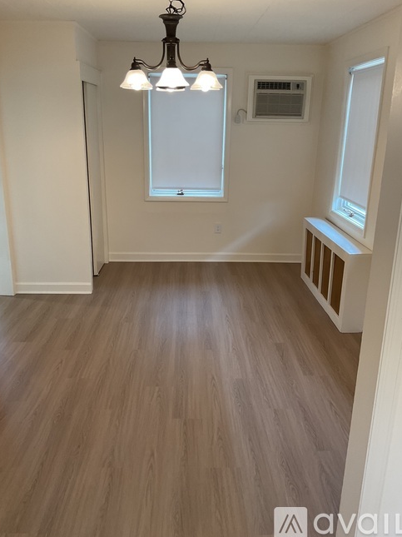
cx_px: 201
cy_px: 263
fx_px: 465
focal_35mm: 30
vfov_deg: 60.0
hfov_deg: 46.8
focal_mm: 3
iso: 64
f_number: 1.8
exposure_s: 1/60
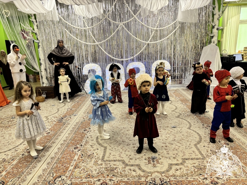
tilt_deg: -13.8
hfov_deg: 67.3
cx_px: 124
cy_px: 92
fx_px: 185
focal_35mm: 26
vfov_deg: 53.0
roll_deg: +3.5
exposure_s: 1/50
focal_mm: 5.96
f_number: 1.6
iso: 160
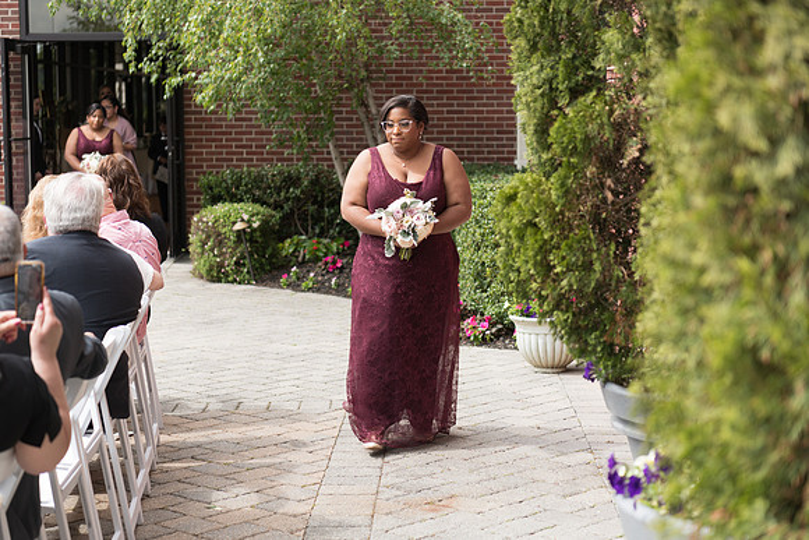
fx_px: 1573
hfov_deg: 28.8
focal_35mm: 70
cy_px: 270
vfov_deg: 19.5
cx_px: 404
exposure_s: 1/320
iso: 64
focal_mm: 70
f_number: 2.8
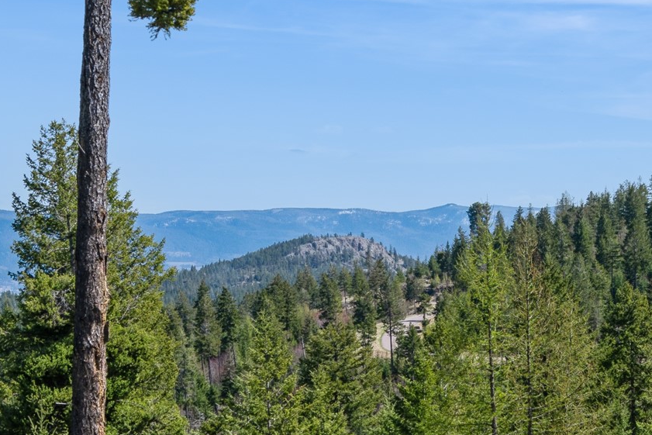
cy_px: 403
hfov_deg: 21.9
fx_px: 1685
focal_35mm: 93
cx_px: 402
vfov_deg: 14.5
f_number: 6.3
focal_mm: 24
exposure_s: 1/640
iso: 100
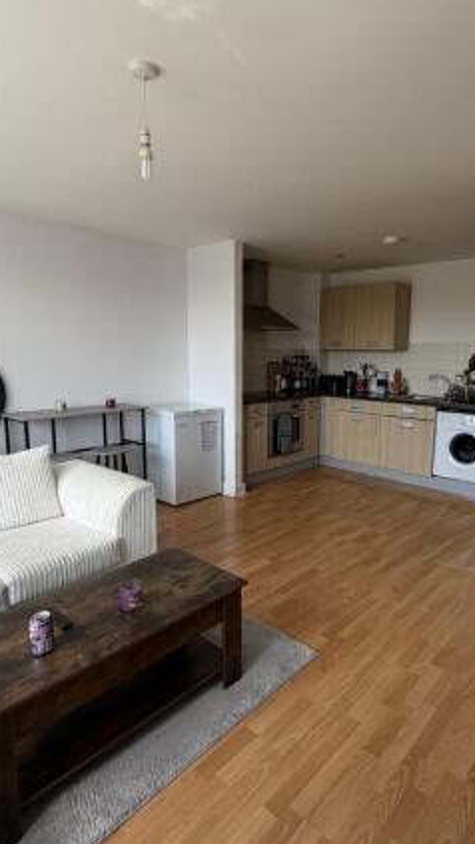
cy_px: 426
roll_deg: +0.1
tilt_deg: -9.8
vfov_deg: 83.8
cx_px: 284
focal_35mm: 21
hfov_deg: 53.2
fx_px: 470
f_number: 2.2
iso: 40
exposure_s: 1/141
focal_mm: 2.22
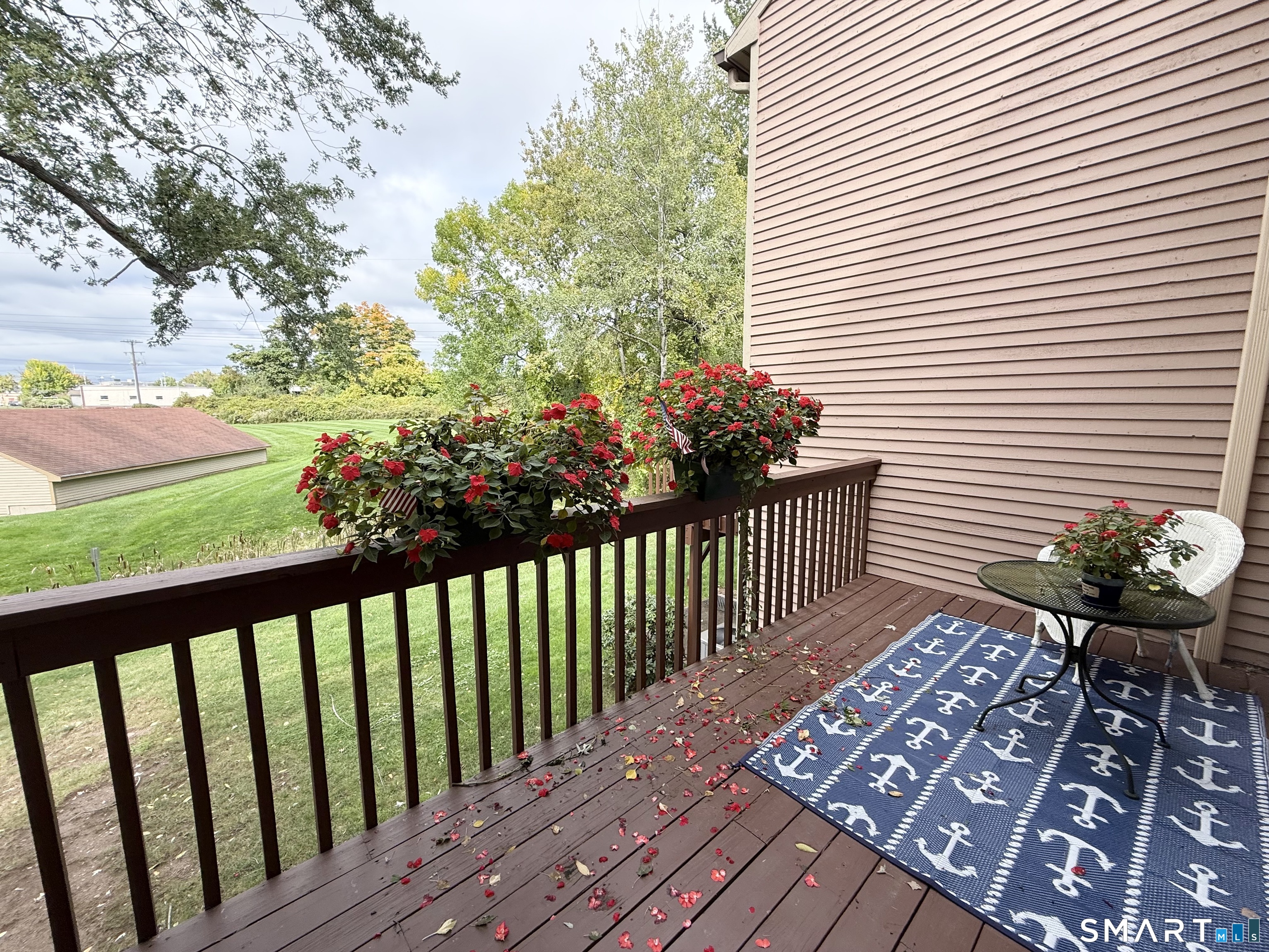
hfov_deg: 102.1
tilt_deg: -6.7
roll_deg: +0.1
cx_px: 634
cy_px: 476
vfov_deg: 85.7
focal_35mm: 14
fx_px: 513
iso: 64
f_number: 2.2
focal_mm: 2.22
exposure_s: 1/413
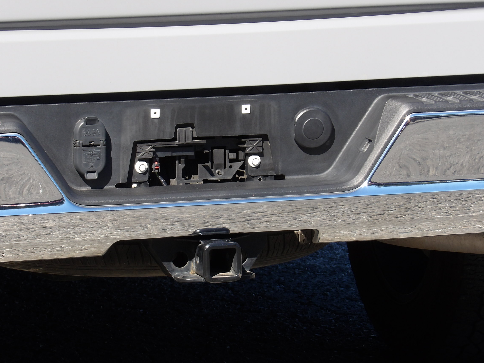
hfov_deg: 8.8
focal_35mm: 225
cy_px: 182
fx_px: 3146
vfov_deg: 6.6
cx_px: 219
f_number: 4.5
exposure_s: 1/243
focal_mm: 35.6
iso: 100
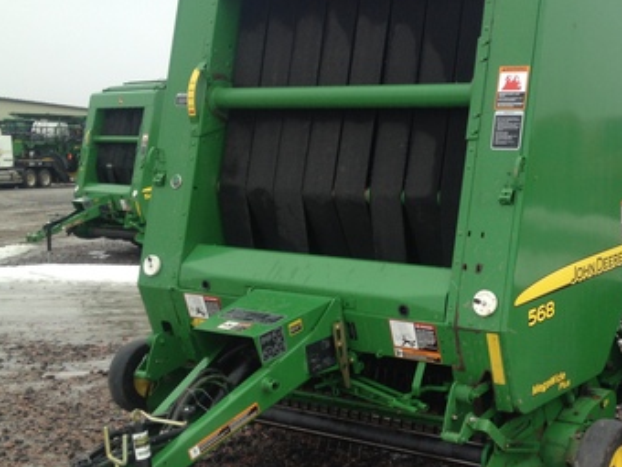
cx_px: 477
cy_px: 256
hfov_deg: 33.6
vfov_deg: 26.1
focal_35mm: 56
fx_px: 1006
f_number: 2.4
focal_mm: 4.28
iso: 50
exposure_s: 1/252
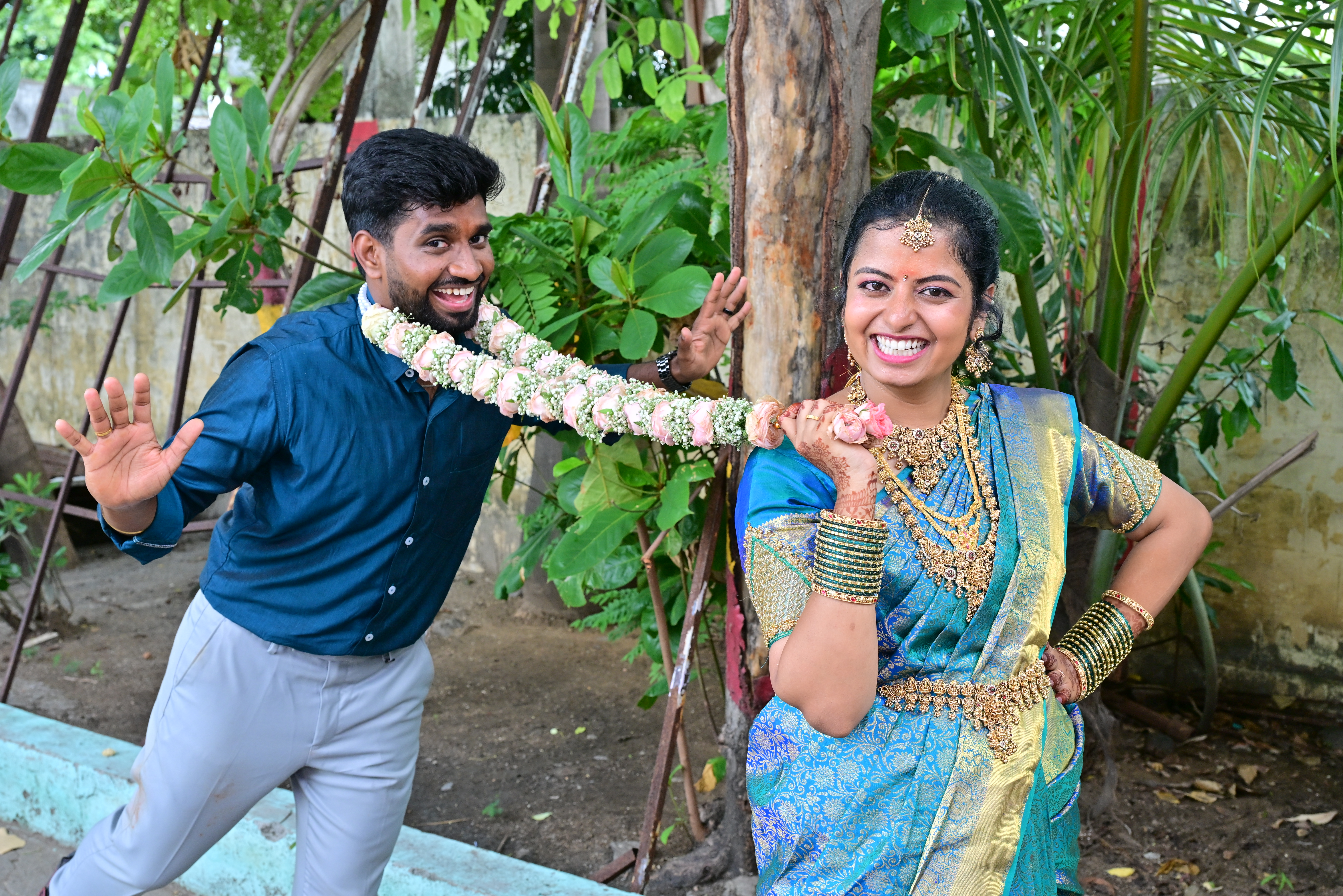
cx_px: 672
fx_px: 1641
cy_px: 448
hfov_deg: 44.5
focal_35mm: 44
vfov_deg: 30.5
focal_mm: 44
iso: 500
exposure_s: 1/125
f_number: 8
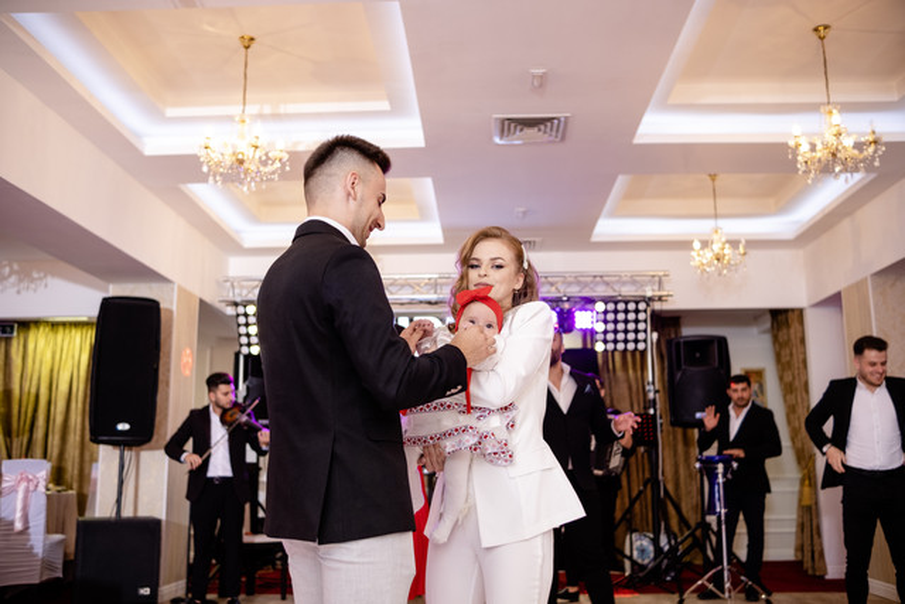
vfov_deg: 37.9
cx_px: 452
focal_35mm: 35
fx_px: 880
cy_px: 302
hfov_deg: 54.4
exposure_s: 1/200
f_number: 2
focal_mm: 23
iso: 500
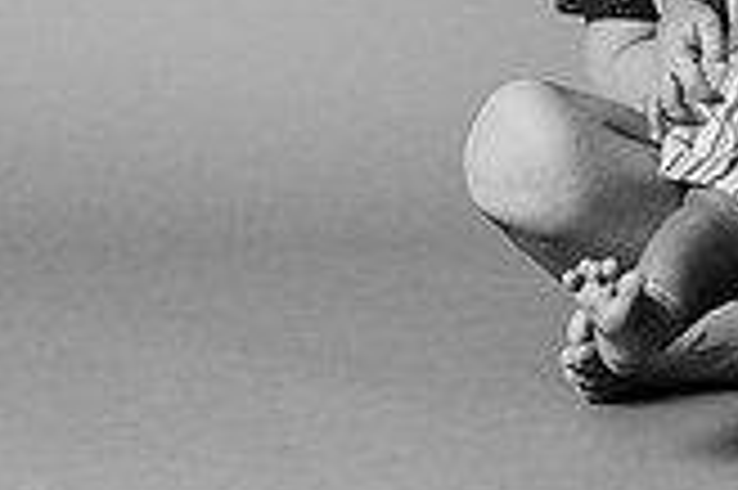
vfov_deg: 7.6
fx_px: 3625
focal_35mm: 177
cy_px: -263
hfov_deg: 11.1
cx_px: 1156
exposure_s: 1/160
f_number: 4
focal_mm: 50
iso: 250
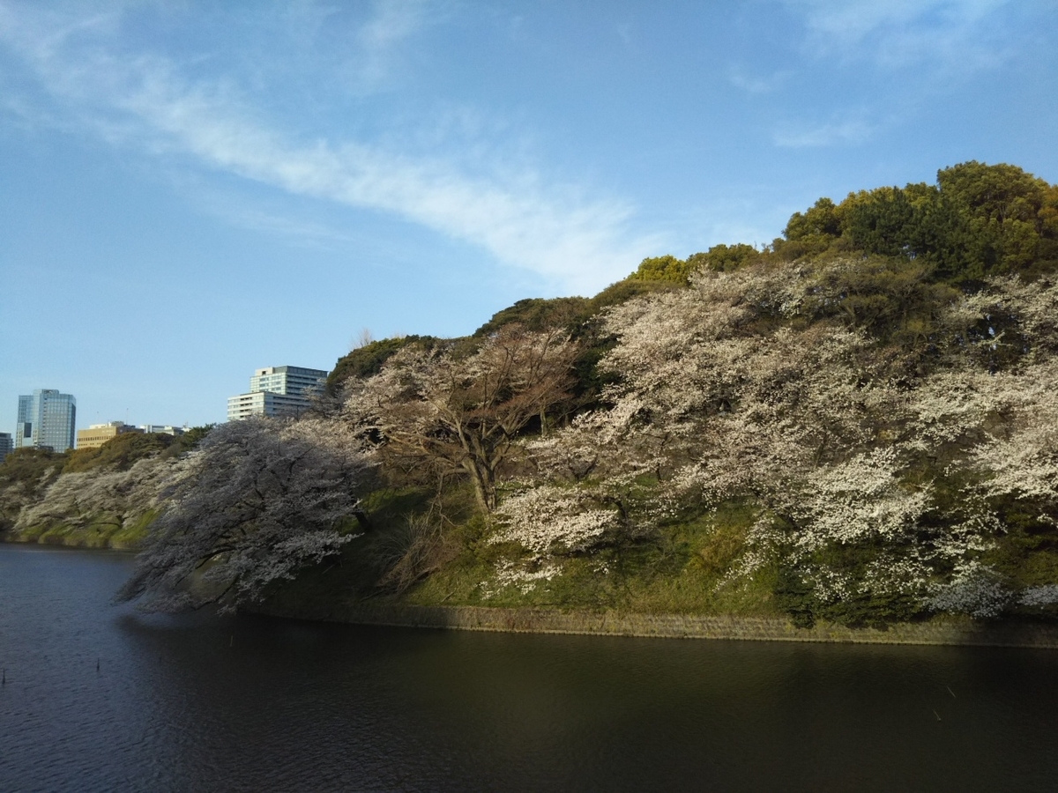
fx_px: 917
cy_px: 396
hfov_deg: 60.0
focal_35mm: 30
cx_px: 529
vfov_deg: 46.8
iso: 25
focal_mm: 4
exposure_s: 1/734
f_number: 2.2
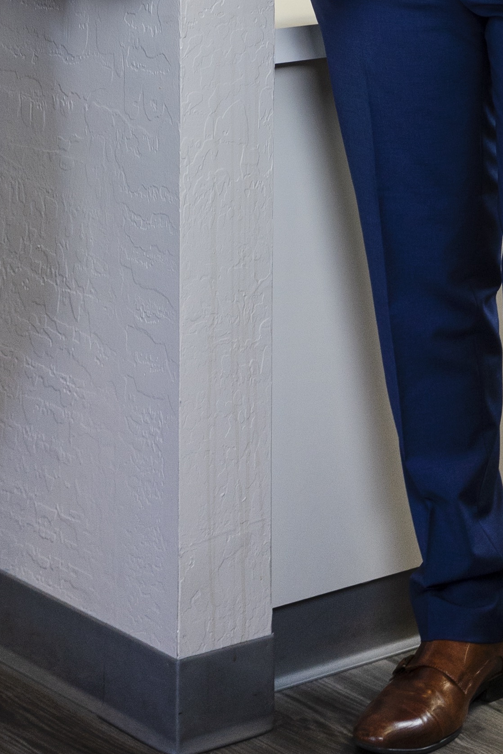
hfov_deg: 10.9
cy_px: -350
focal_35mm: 125
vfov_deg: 15.3
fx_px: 2620
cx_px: 101
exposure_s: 1/125
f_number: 3.2
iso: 200
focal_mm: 35
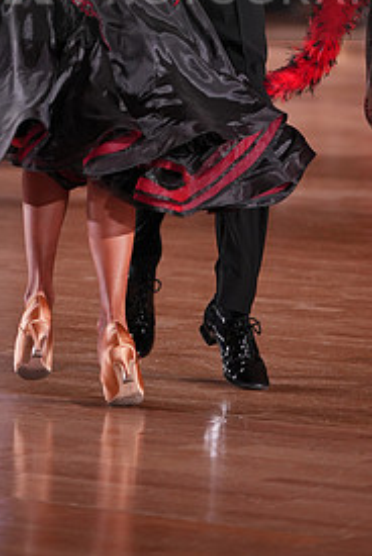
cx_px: 197
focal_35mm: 335
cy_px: -26
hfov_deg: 4.1
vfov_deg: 6.1
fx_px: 5179
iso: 800
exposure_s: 1/400
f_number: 2.8
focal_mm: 159
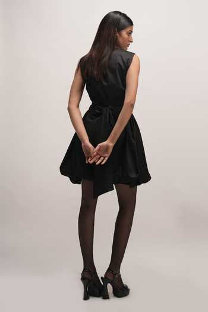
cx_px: 104
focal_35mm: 52
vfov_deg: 38.0
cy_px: 156
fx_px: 453
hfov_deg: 25.8
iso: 800
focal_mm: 52.3
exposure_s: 1/160
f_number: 4.5
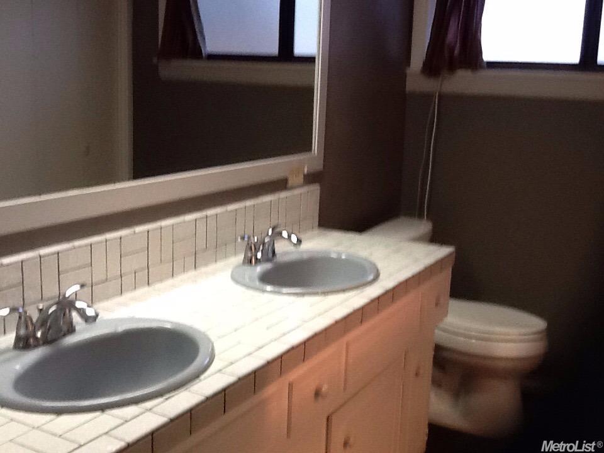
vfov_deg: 32.9
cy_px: 226
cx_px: 302
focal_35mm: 44
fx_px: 768
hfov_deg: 42.9
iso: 100
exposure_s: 1/30
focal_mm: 2.03
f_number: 2.4
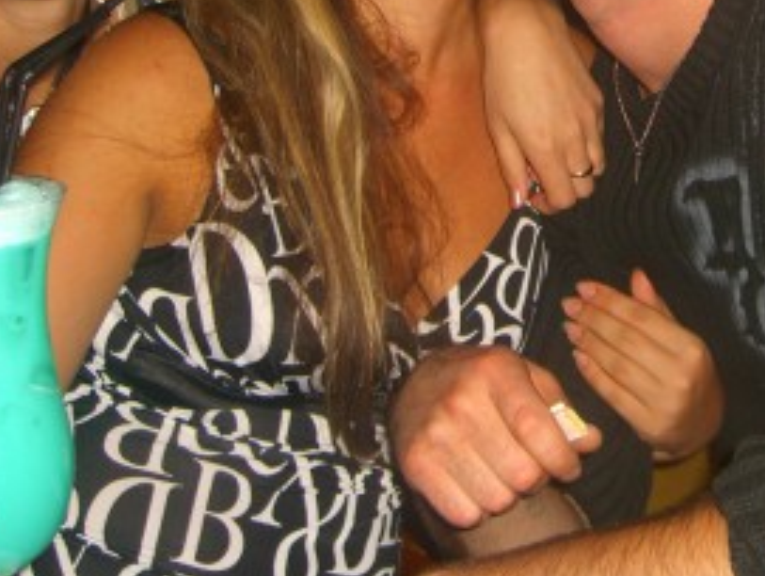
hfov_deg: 22.7
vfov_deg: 17.2
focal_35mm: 84
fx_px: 1859
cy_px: 3
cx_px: 672
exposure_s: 1/60
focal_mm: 7.9
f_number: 2.8
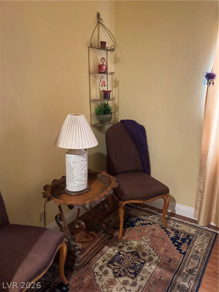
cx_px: 110
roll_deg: -3.6
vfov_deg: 63.4
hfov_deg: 49.7
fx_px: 236
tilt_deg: -13.9
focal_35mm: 28
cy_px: 146
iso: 640
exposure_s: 1/30
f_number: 1.8
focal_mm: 3.99
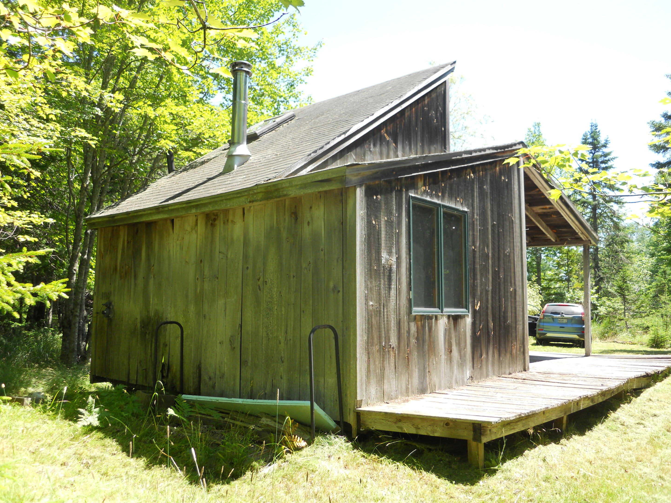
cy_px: 246
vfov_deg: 48.2
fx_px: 562
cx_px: 341
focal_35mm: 29
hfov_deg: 61.7
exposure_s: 1/250
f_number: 2.7
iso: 100
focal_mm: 5
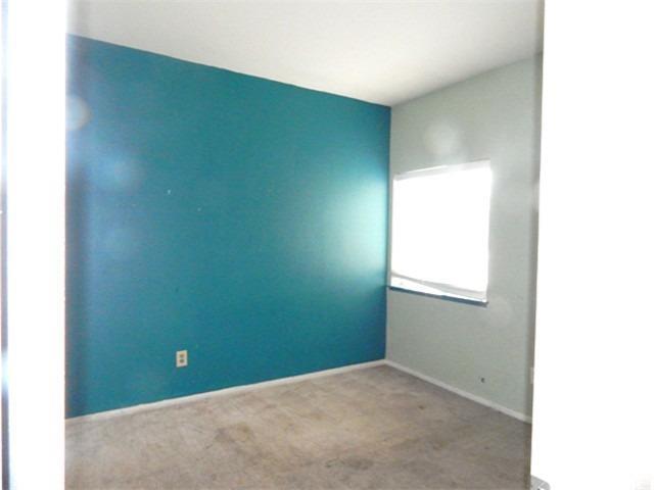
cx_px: 327
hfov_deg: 76.4
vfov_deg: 61.1
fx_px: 416
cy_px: 245
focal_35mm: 22
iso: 800
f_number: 3
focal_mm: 4
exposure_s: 1/125
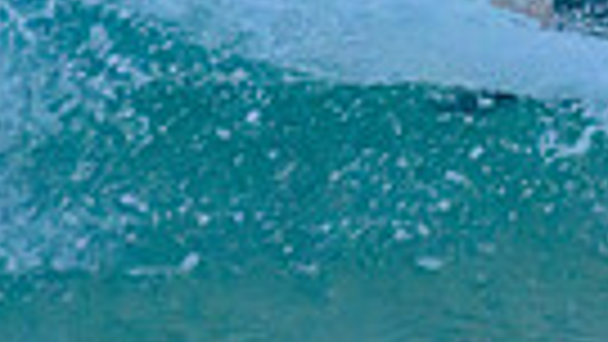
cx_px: 1148
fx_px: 72691
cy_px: -218
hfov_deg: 0.5
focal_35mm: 4508
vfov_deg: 0.3
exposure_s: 1/2000
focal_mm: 1000
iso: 2800
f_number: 11
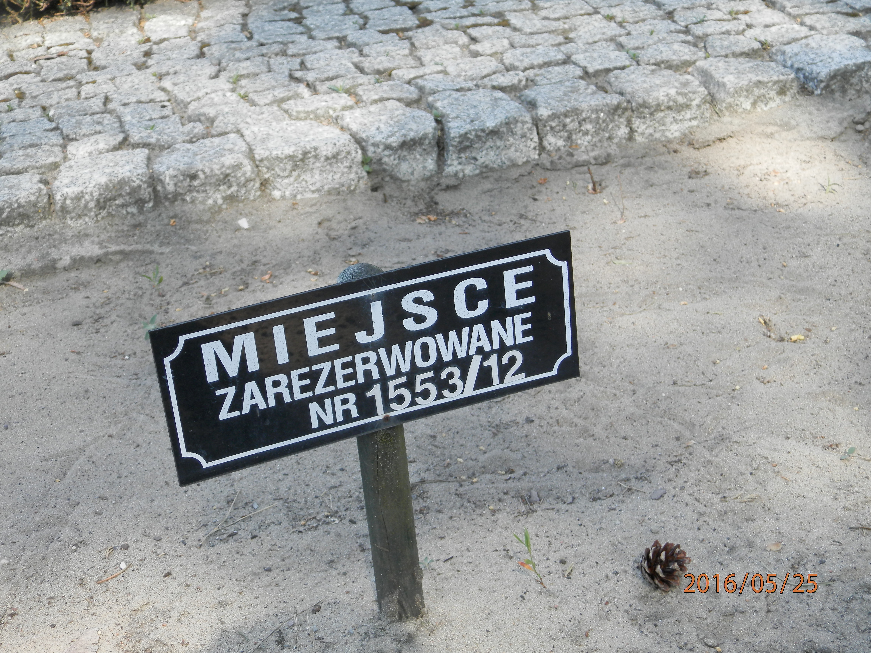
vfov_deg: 26.6
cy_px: 326
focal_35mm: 55
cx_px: 436
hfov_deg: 34.9
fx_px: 1384
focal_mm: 9.9
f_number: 3.8
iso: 80
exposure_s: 1/125
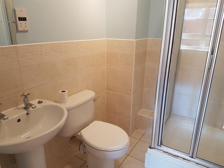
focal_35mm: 26
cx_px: 112
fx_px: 168
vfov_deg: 53.1
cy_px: 84
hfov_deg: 67.3
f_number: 1.7
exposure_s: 1/50
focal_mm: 4.2
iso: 64
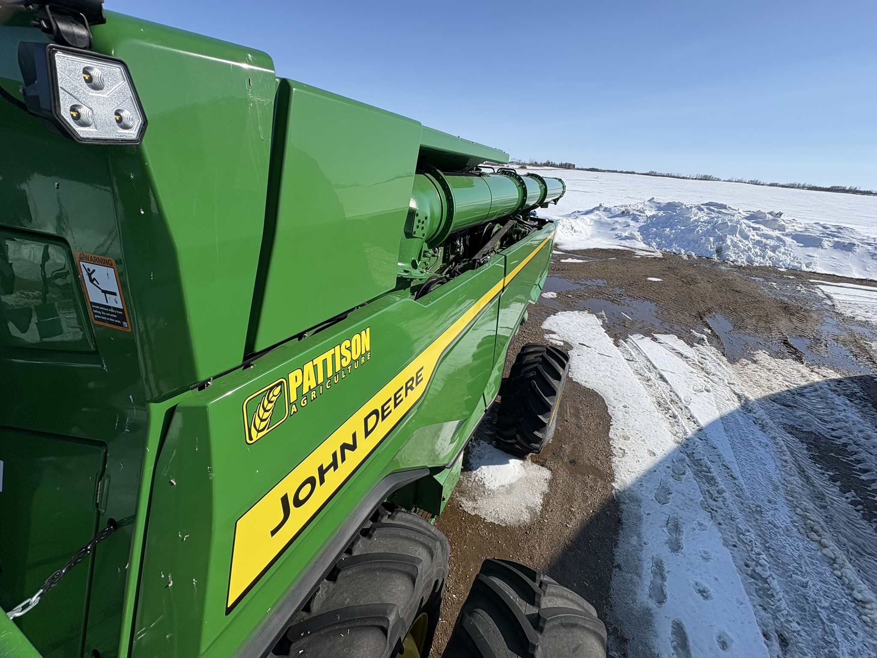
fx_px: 355
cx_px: 438
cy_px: 329
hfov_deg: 102.1
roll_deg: -4.6
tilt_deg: -27.3
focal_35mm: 14
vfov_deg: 85.7
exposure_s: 1/2874
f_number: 2.2
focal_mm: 2.22
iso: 50
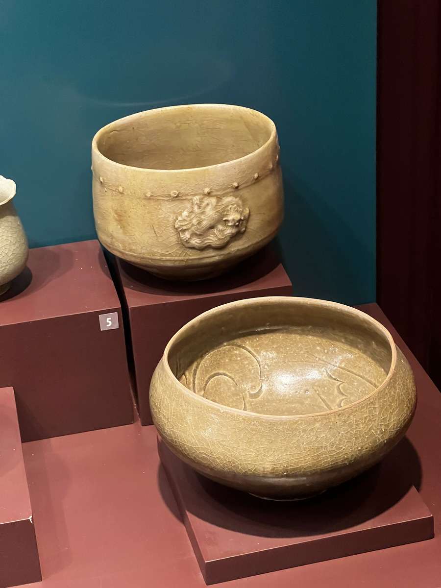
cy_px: 294
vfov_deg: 25.3
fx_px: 1308
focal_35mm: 77
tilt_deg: -27.6
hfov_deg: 19.1
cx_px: 220
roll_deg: +3.5
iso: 1000
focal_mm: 9
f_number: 2.8
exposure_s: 1/25
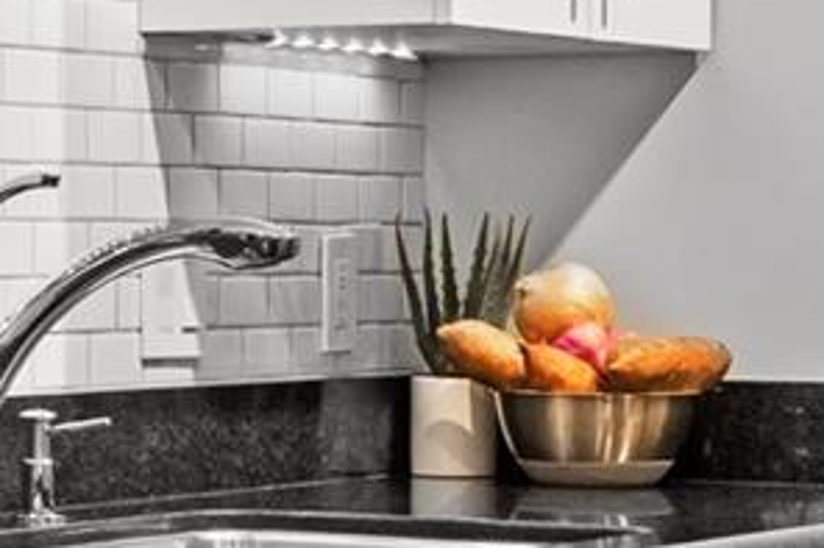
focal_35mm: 180
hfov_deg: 10.8
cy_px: 232
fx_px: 4118
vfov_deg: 7.6
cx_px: -562
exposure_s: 1/25
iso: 1600
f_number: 10
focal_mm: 26
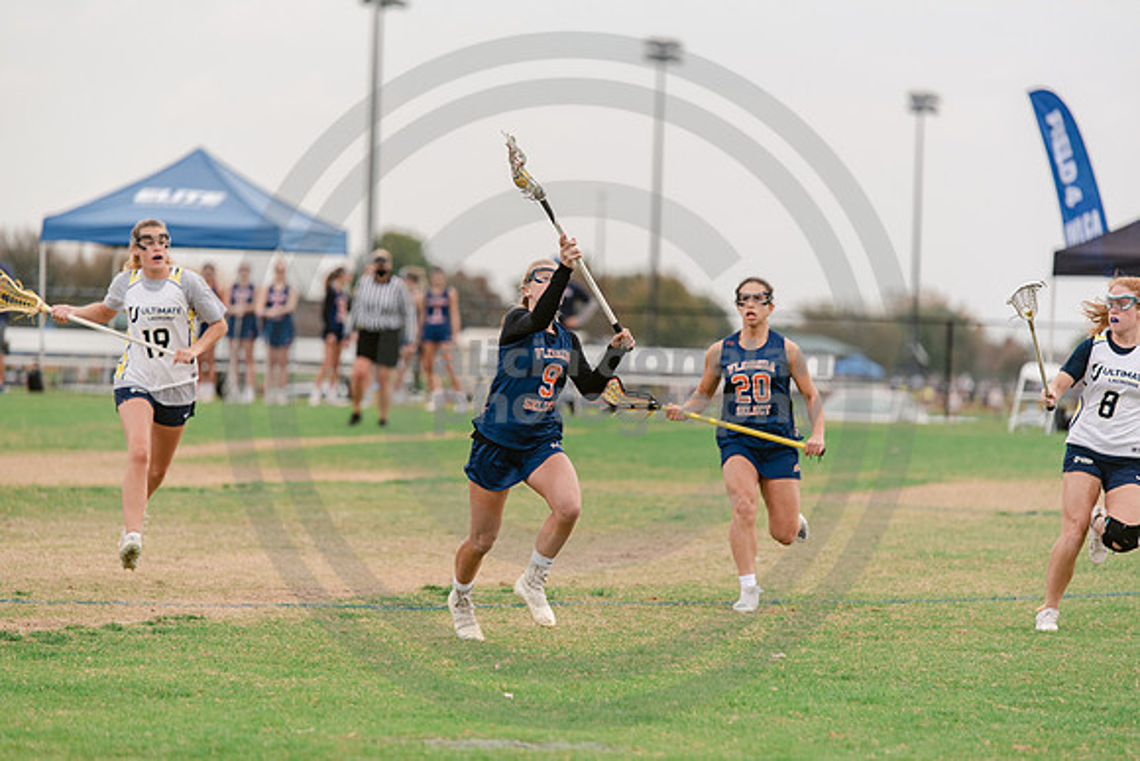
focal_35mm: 200
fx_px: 6335
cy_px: 380
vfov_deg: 6.9
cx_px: 570
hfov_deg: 10.3
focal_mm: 200
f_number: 3.2
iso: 250
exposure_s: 1/1250
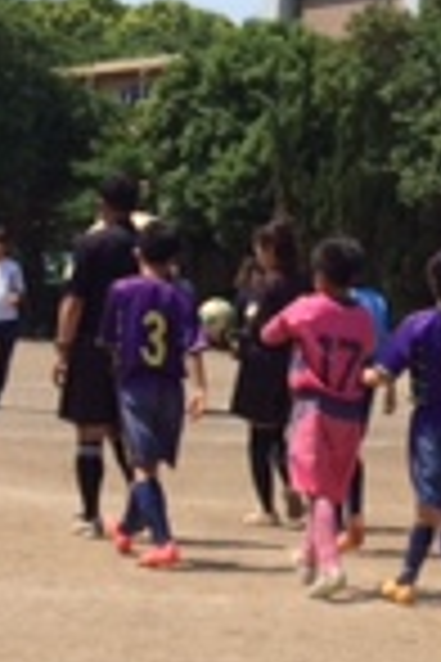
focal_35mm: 136
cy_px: 396
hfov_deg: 9.8
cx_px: 670
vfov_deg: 15.1
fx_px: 2499
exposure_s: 1/2283
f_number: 2.2
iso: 32
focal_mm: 4.12
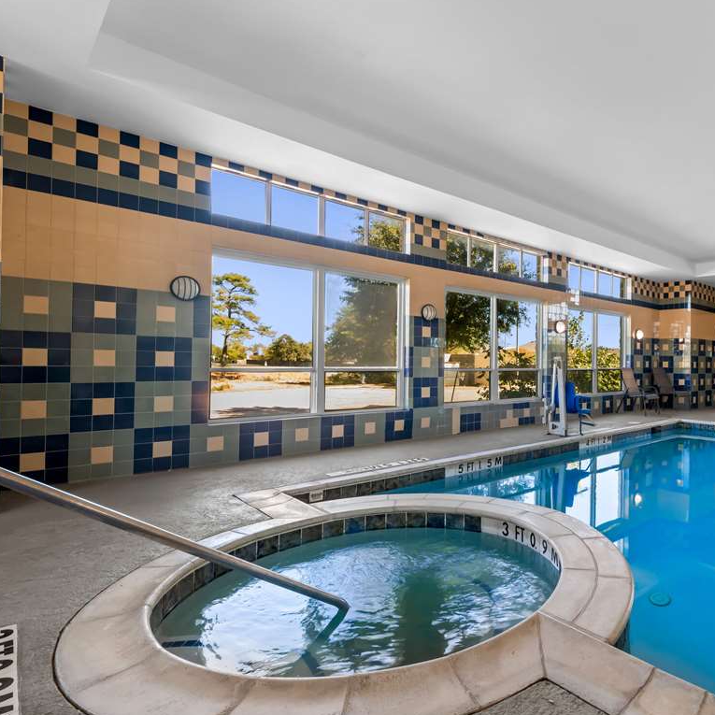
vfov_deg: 74.8
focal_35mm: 20
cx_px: 532
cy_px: 357
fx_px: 467
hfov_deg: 70.1
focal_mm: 12
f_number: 8
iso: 400
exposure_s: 1/15
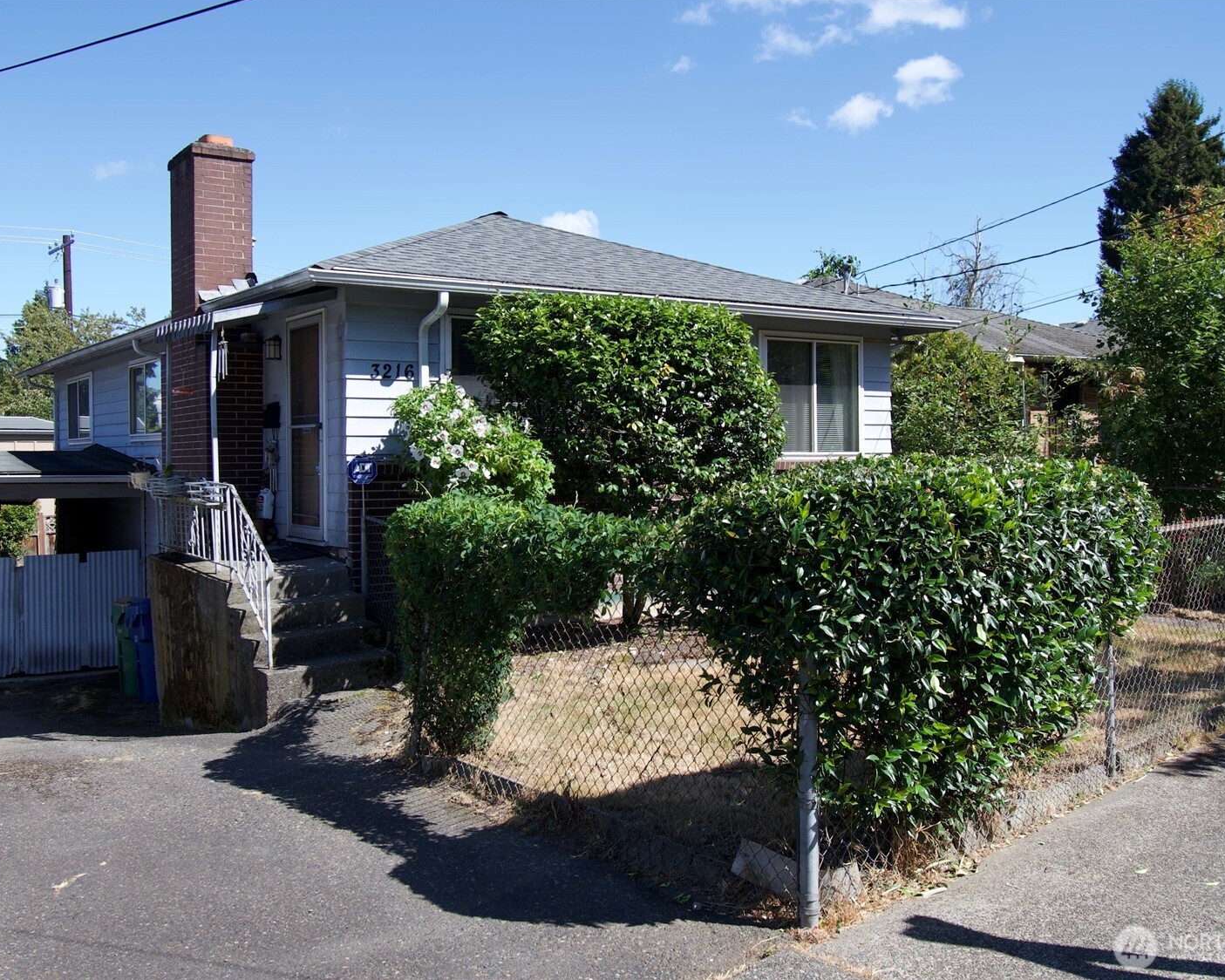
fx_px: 1233
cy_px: 488
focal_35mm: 34
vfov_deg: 43.4
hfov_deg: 52.8
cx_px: 586
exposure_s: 1/320
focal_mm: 20
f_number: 8
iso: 160
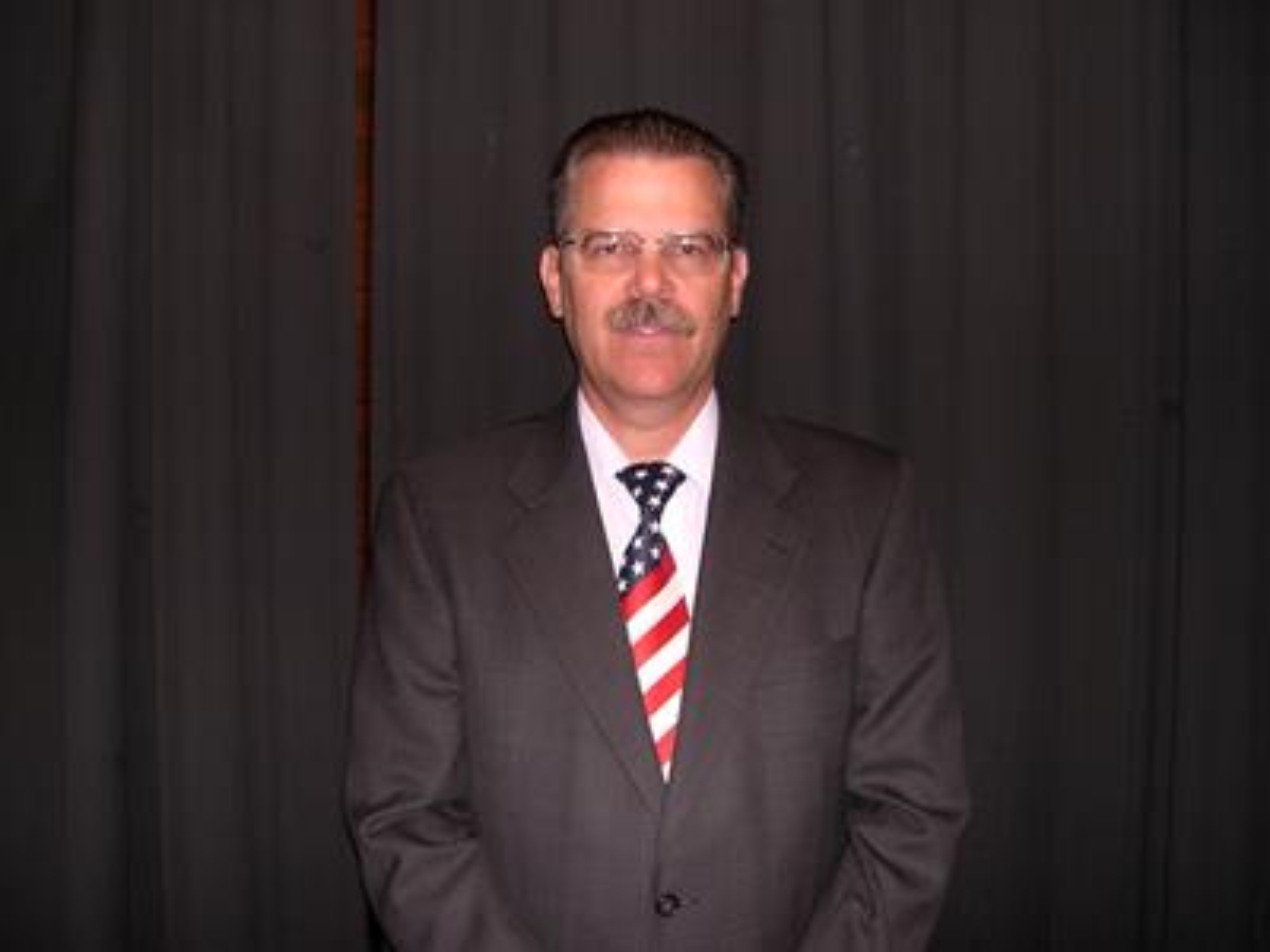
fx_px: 1394
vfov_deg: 37.7
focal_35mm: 38
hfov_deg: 49.0
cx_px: 635
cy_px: 476
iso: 100
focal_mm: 8
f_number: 2.8
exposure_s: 1/60
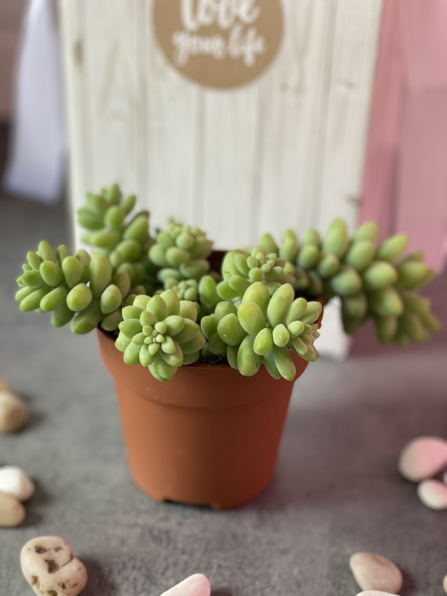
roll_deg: -3.0
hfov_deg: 28.0
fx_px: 895
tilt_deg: -30.8
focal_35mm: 52
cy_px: 298
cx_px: 224
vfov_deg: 36.8
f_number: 2
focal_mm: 6
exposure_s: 1/100
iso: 160
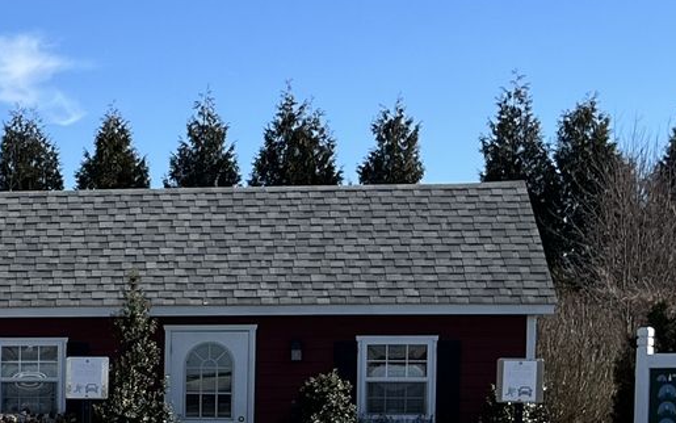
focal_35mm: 107
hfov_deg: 17.8
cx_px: -286
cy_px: 485
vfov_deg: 12.0
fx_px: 1971
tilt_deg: -1.9
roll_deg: -0.8
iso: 50
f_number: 1.6
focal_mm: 5.1
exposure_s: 1/3049
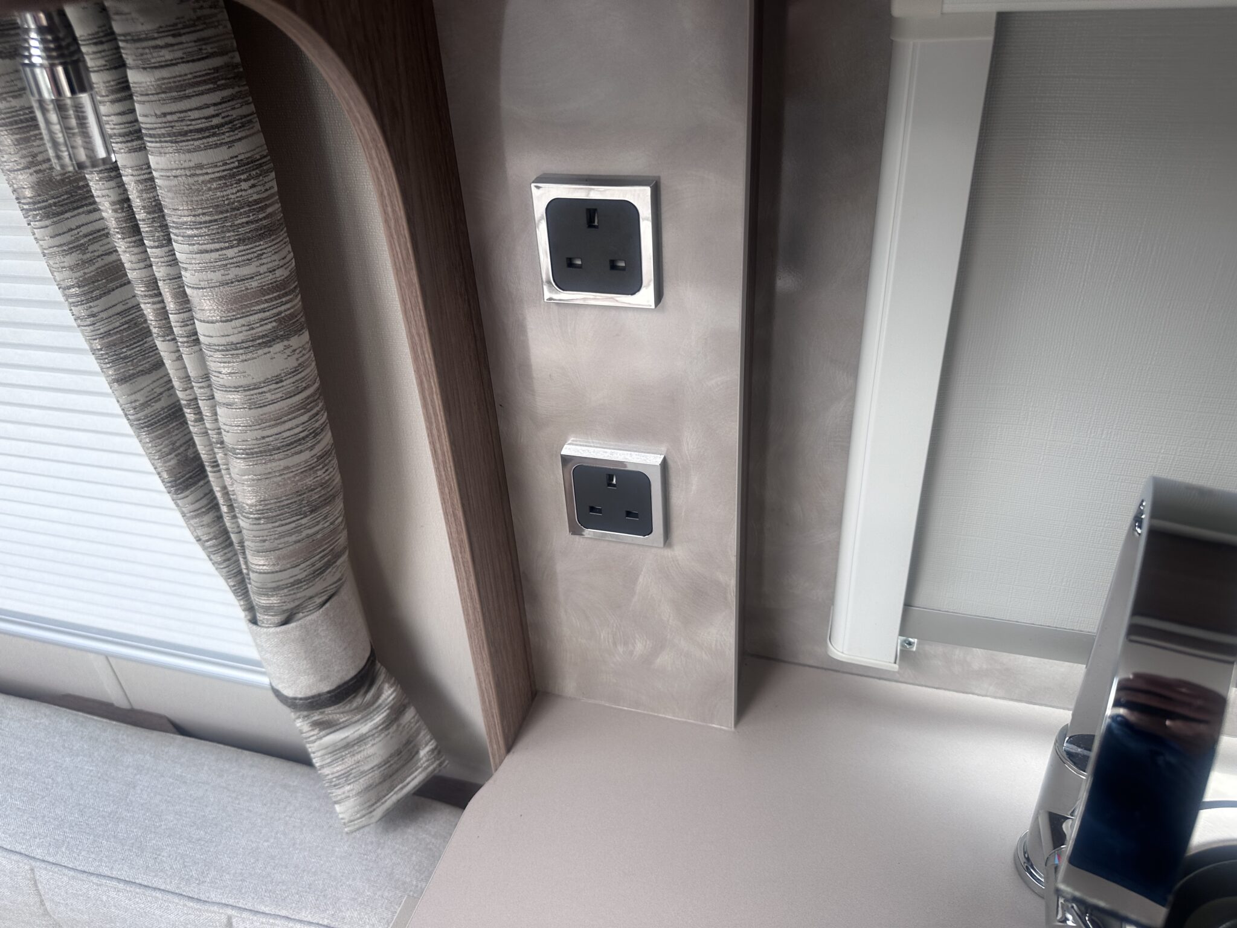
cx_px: 618
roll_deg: +1.9
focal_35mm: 24
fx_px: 858
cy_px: 464
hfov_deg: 71.6
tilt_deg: -30.8
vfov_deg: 56.8
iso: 80
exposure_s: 1/121
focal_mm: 6.86
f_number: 1.78
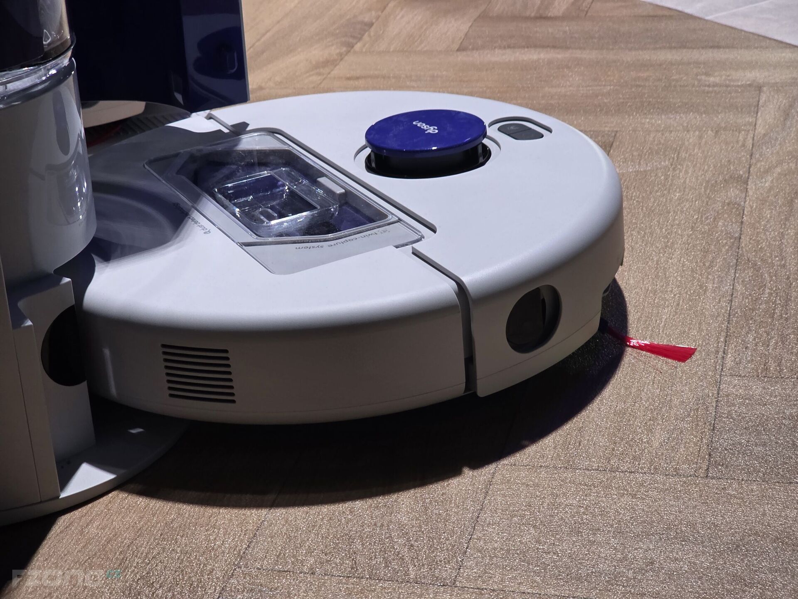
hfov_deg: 28.2
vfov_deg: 21.3
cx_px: 399
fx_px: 1591
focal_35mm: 69
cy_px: 300
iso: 250
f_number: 2.4
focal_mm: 7.9
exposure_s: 1/39.6
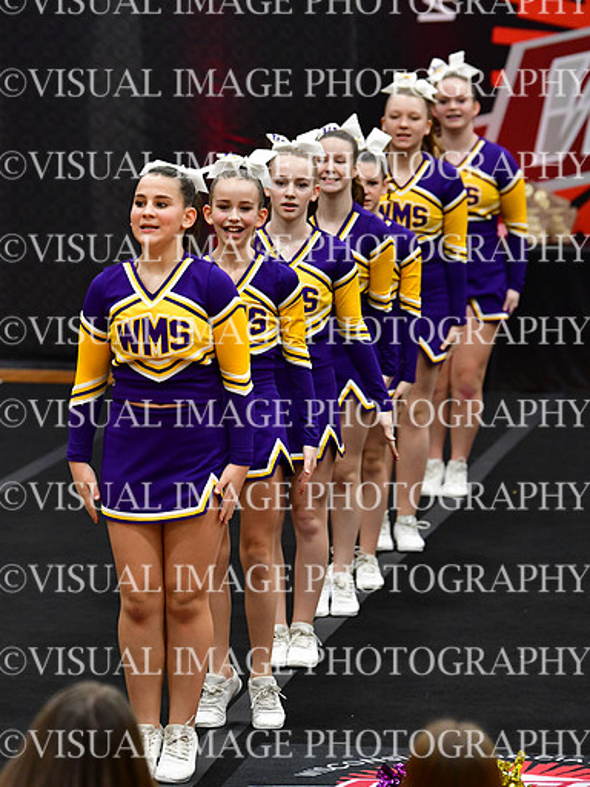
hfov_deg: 6.8
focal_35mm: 220
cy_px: 372
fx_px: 5000
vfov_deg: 9.0
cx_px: 294
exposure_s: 1/500
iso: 4000
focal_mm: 135
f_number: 3.5
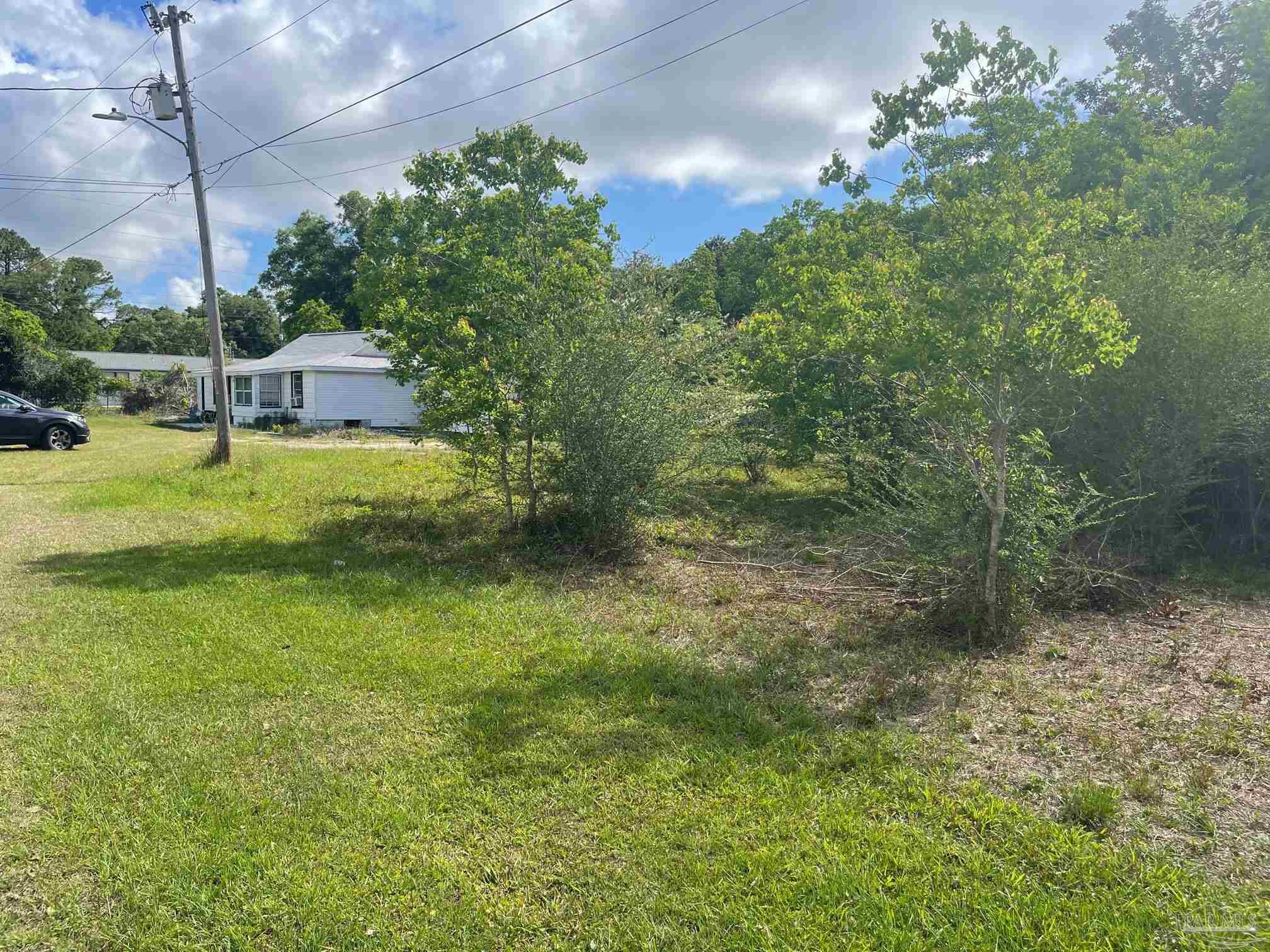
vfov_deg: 53.1
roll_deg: -0.8
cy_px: 476
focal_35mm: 26
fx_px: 954
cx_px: 635
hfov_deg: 67.3
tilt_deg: -7.1
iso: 32
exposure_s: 1/3003
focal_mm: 5.1
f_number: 1.6
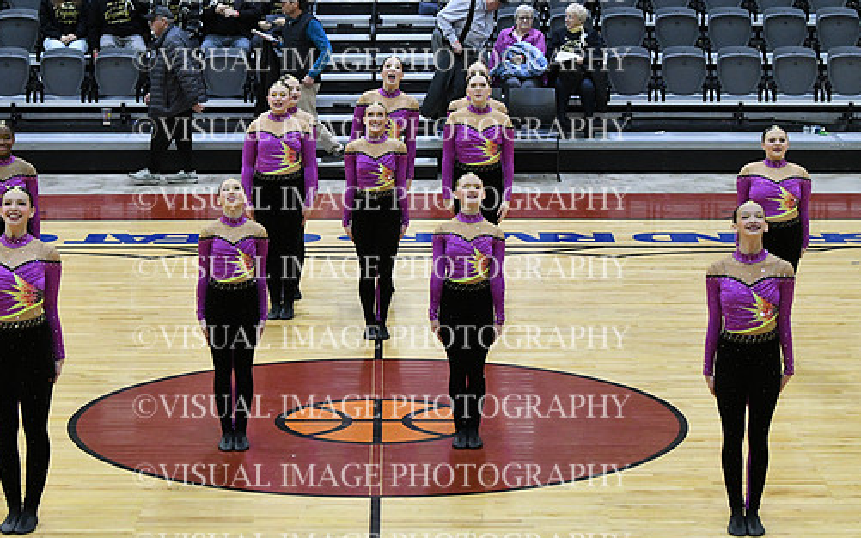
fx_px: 2909
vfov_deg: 10.6
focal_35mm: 124
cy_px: 233
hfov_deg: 16.8
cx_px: 382
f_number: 4
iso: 5000
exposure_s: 1/400
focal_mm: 70
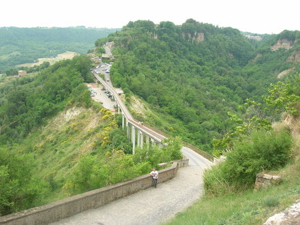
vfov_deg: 41.8
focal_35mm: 34
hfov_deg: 54.0
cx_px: 150
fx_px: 295
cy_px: 112
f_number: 4.9
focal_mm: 5.7
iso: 50
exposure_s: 1/108
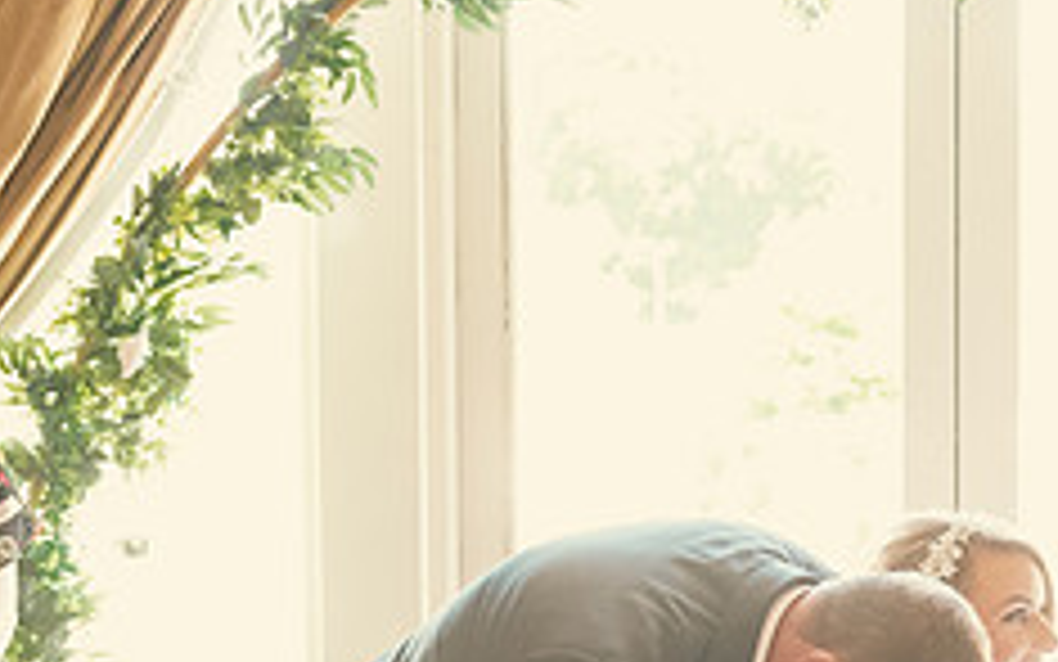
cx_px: 860
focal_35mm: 88
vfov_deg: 14.8
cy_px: 439
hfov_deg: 23.2
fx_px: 2538
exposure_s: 1/160
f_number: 3.5
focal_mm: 35
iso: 1250
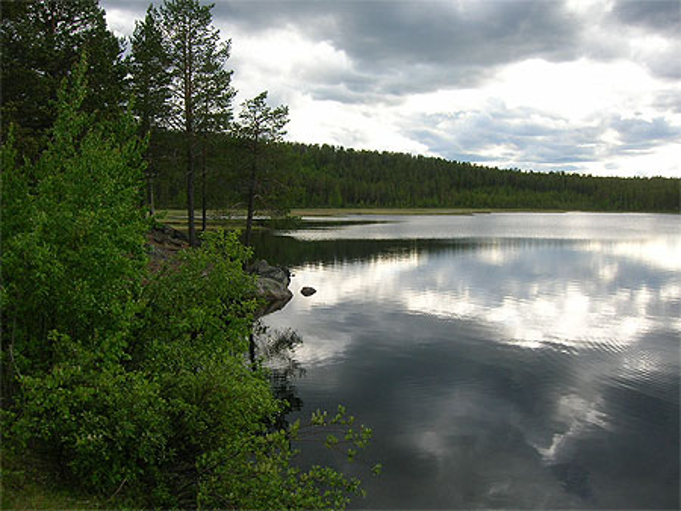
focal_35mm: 34
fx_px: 669
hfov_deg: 53.9
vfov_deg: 41.8
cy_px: 256
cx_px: 340
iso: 50
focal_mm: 5.7
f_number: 4.9
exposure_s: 1/200
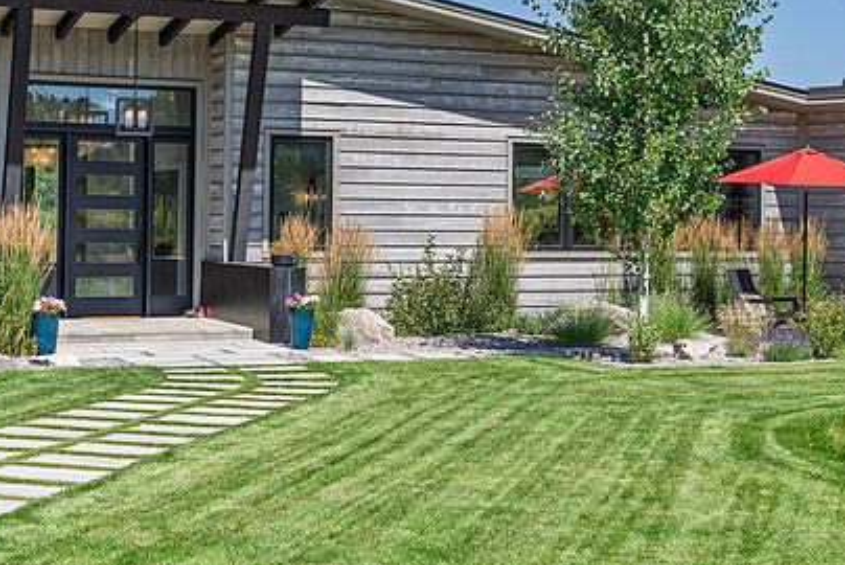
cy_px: 164
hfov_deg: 30.1
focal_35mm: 67
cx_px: 446
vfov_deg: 20.2
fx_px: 1574
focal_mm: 46
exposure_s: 1/640
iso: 200
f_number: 8
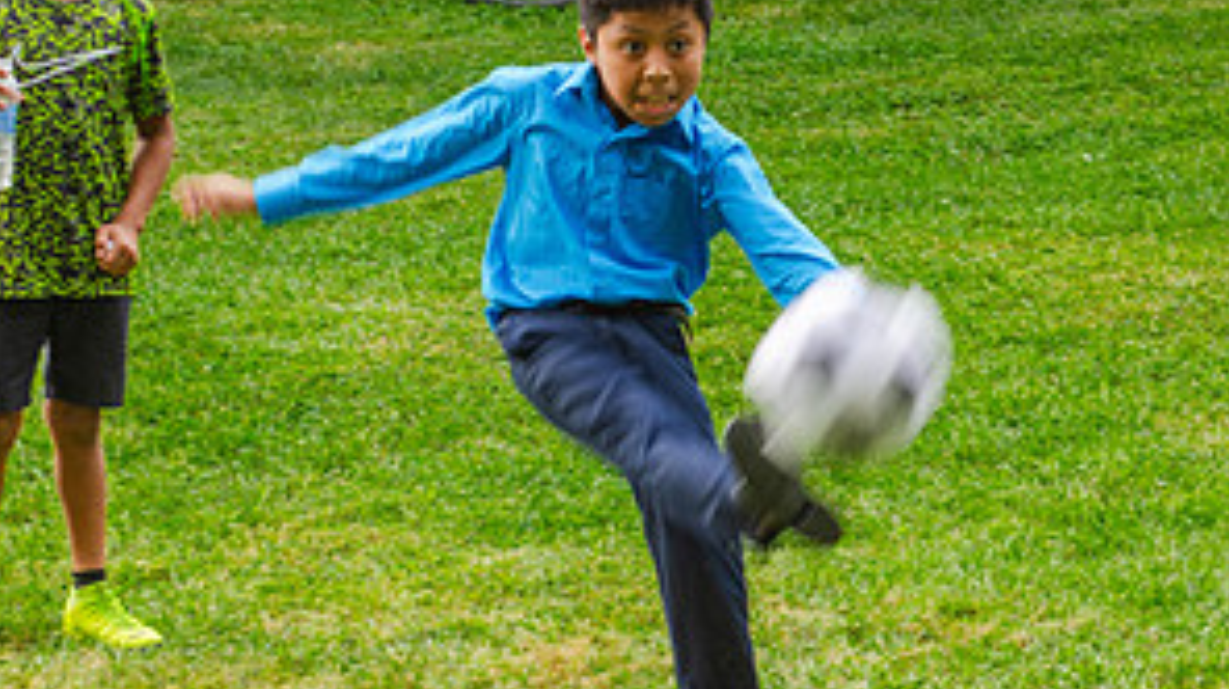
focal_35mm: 167
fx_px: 5438
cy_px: 232
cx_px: 614
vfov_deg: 7.2
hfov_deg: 12.9
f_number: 5.6
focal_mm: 70
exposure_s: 1/125
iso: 200
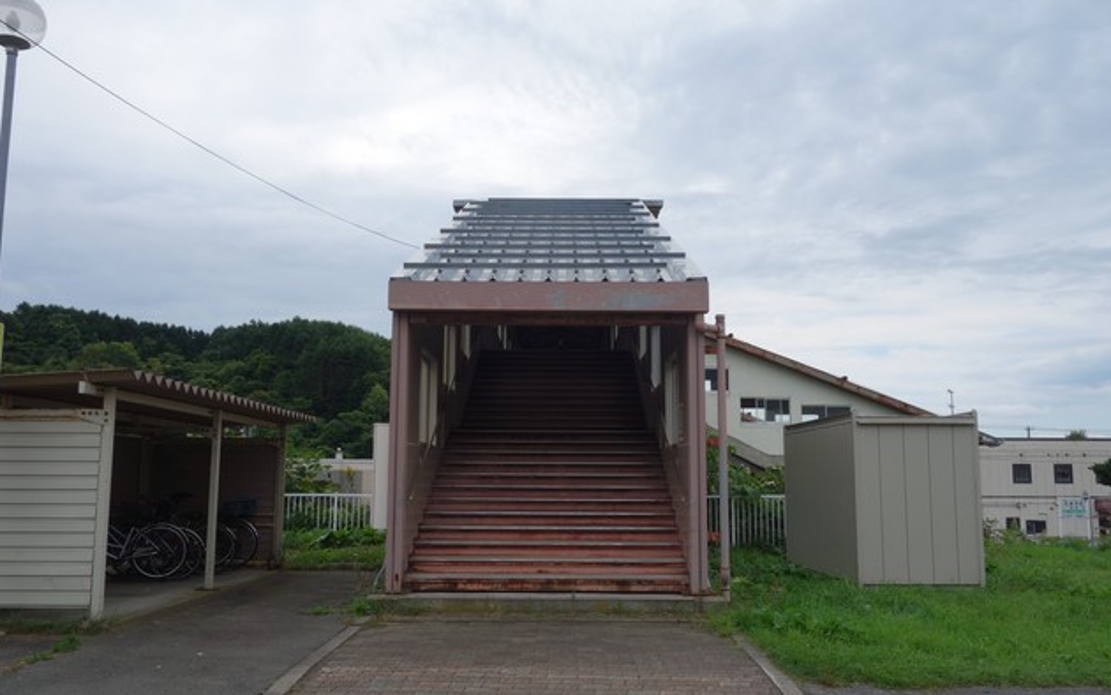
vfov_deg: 43.1
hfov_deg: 64.6
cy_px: 375
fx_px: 878
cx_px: 559
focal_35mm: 29
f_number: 5.6
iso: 125
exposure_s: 1/500
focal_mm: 10.4
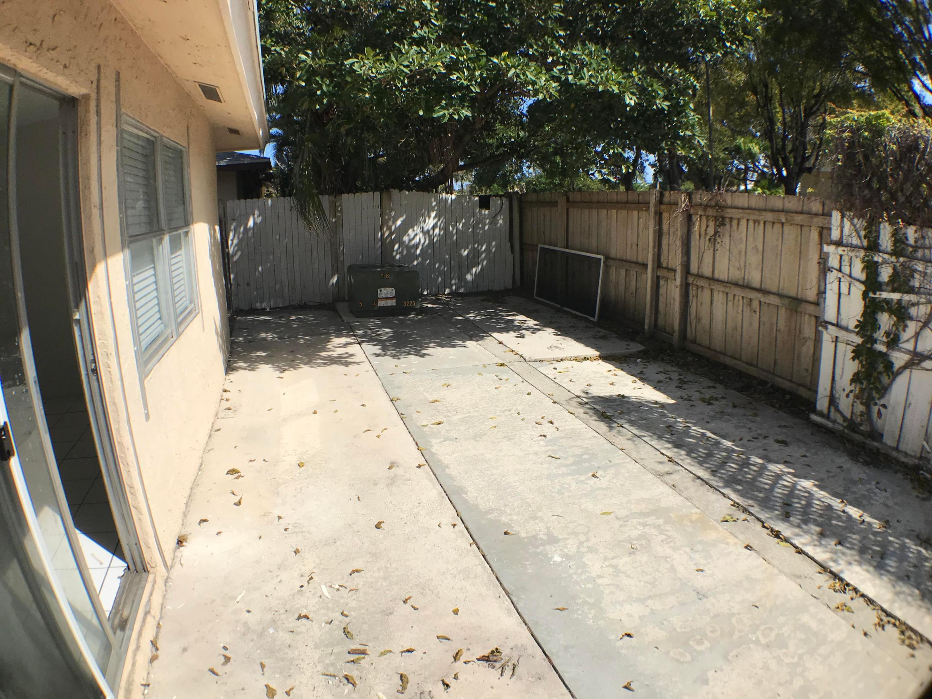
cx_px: 466
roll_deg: +1.6
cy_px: 350
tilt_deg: -11.4
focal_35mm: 28
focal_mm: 3.99
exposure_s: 1/4167
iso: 20
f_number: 1.8
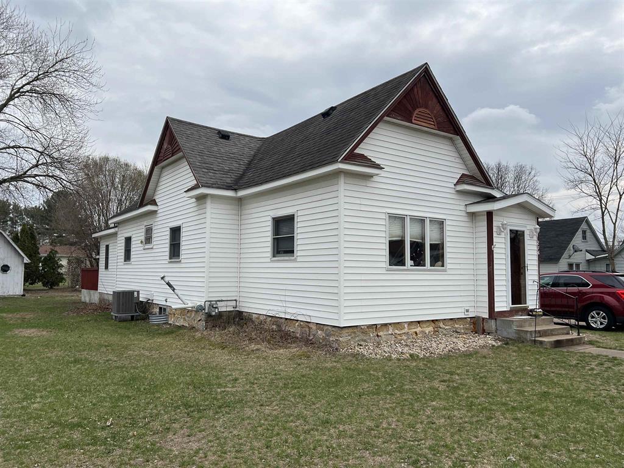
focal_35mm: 26
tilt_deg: +5.0
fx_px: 469
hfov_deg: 67.3
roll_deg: -0.1
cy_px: 234
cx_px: 312
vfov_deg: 53.1
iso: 50
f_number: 1.5
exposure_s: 1/5076
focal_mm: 5.7
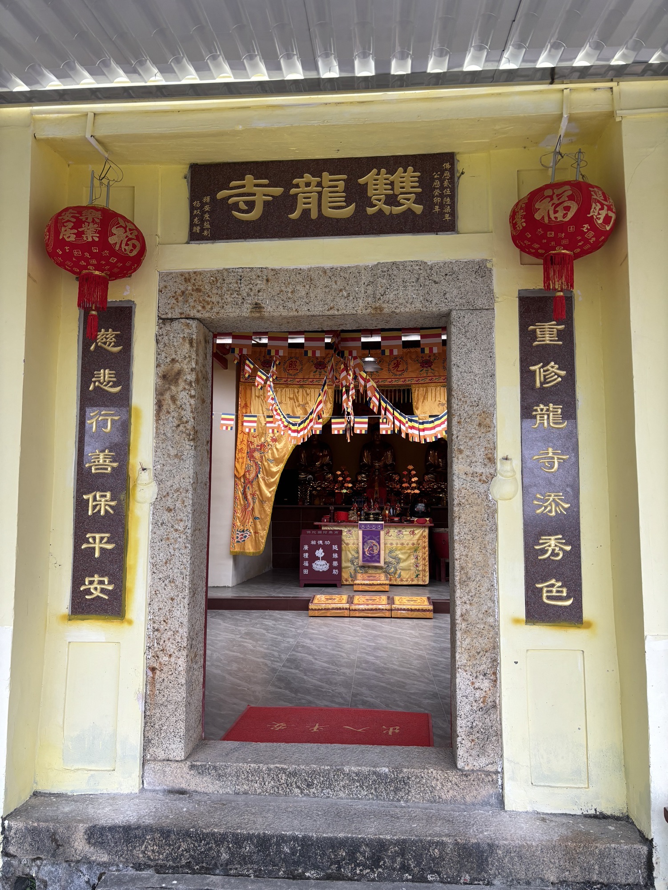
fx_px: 668
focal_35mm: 26
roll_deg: -0.6
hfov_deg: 53.1
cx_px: 334
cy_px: 445
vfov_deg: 67.3
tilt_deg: +5.3
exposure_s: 1/121
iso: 80
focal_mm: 5.96
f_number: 1.6
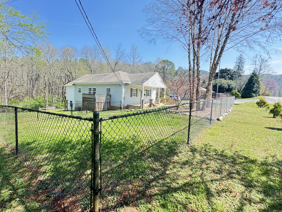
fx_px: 130
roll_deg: -1.5
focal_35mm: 16
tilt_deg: -5.3
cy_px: 102
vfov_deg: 78.1
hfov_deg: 94.0
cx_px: 122
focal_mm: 2.22
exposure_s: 1/207
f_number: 2.2
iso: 40
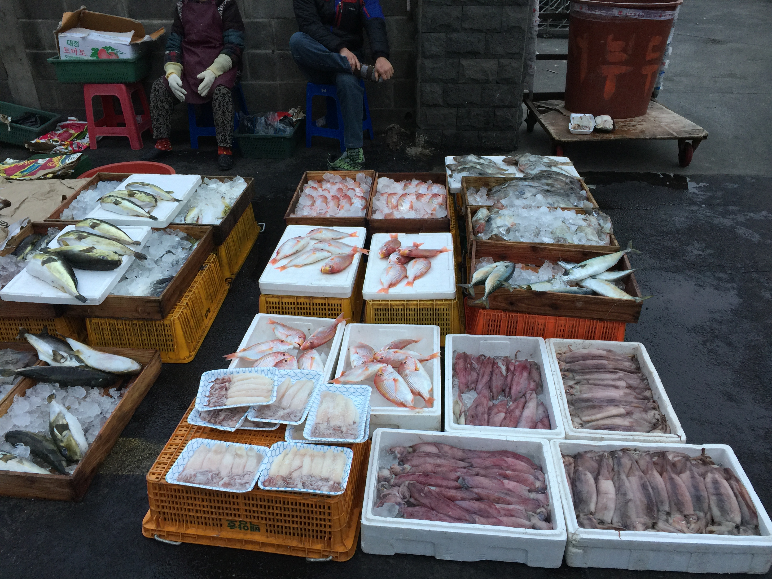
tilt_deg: -30.3
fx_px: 647
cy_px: 290
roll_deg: -0.5
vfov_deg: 48.2
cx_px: 386
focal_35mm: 29
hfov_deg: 61.7
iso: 40
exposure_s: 1/15
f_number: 2.2
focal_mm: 4.15
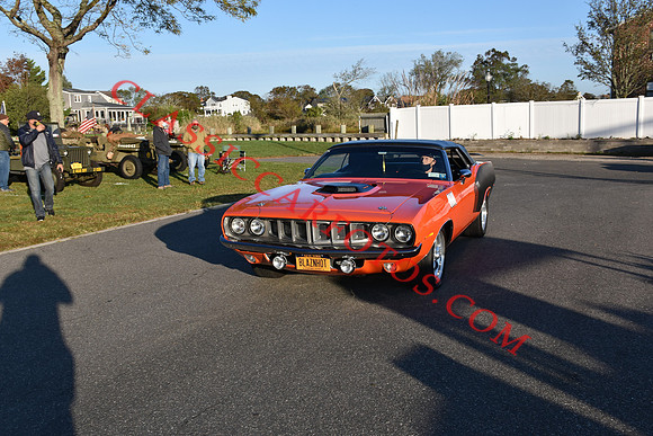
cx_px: 326
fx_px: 626
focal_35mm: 34
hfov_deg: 55.1
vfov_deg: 38.4
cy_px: 218
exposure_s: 1/250
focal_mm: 23
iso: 320
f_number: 8
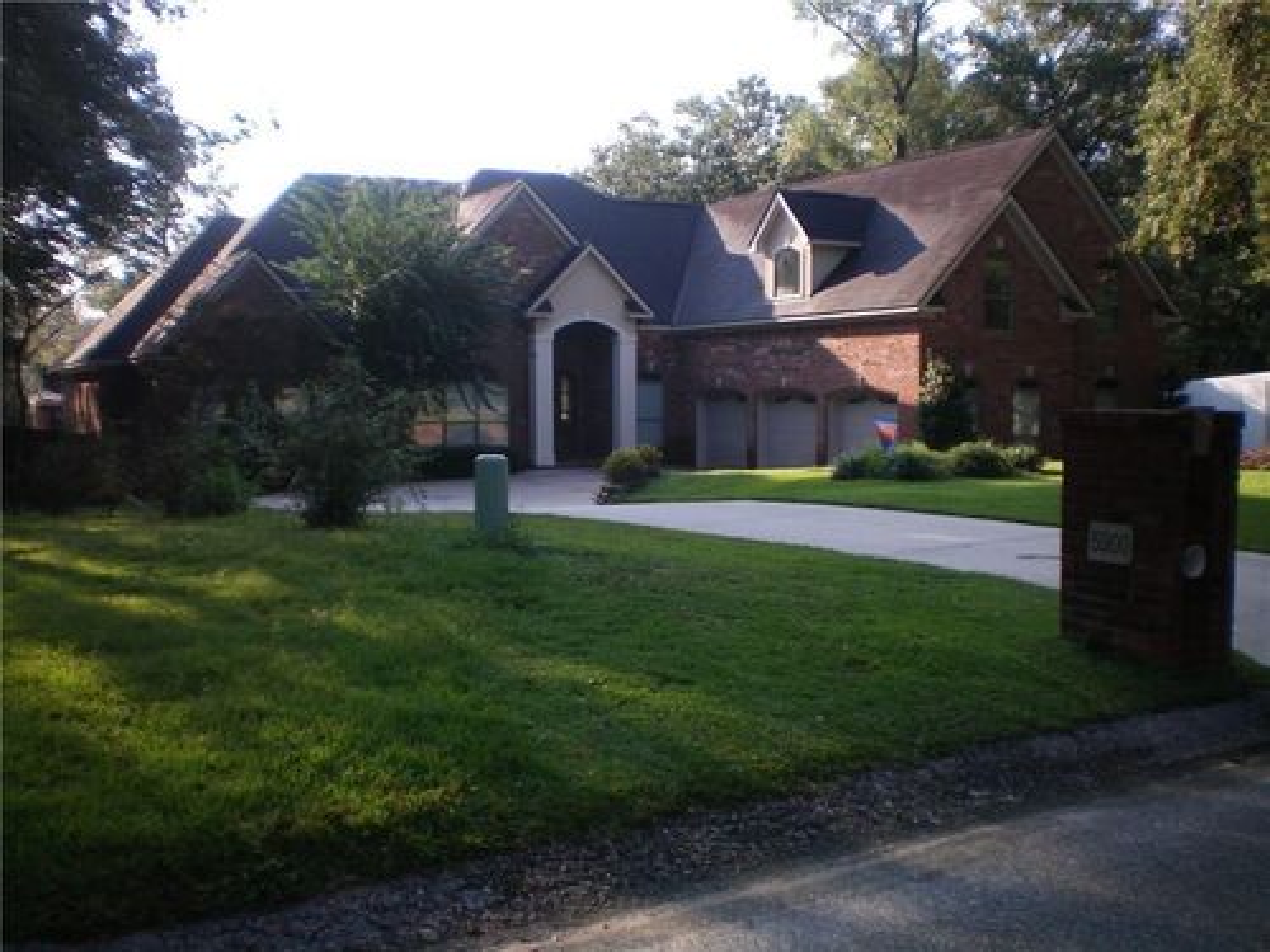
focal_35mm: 38
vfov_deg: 37.7
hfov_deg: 49.0
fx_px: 1394
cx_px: 635
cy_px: 476
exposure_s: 1/250
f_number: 3.1
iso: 64
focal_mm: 6.3
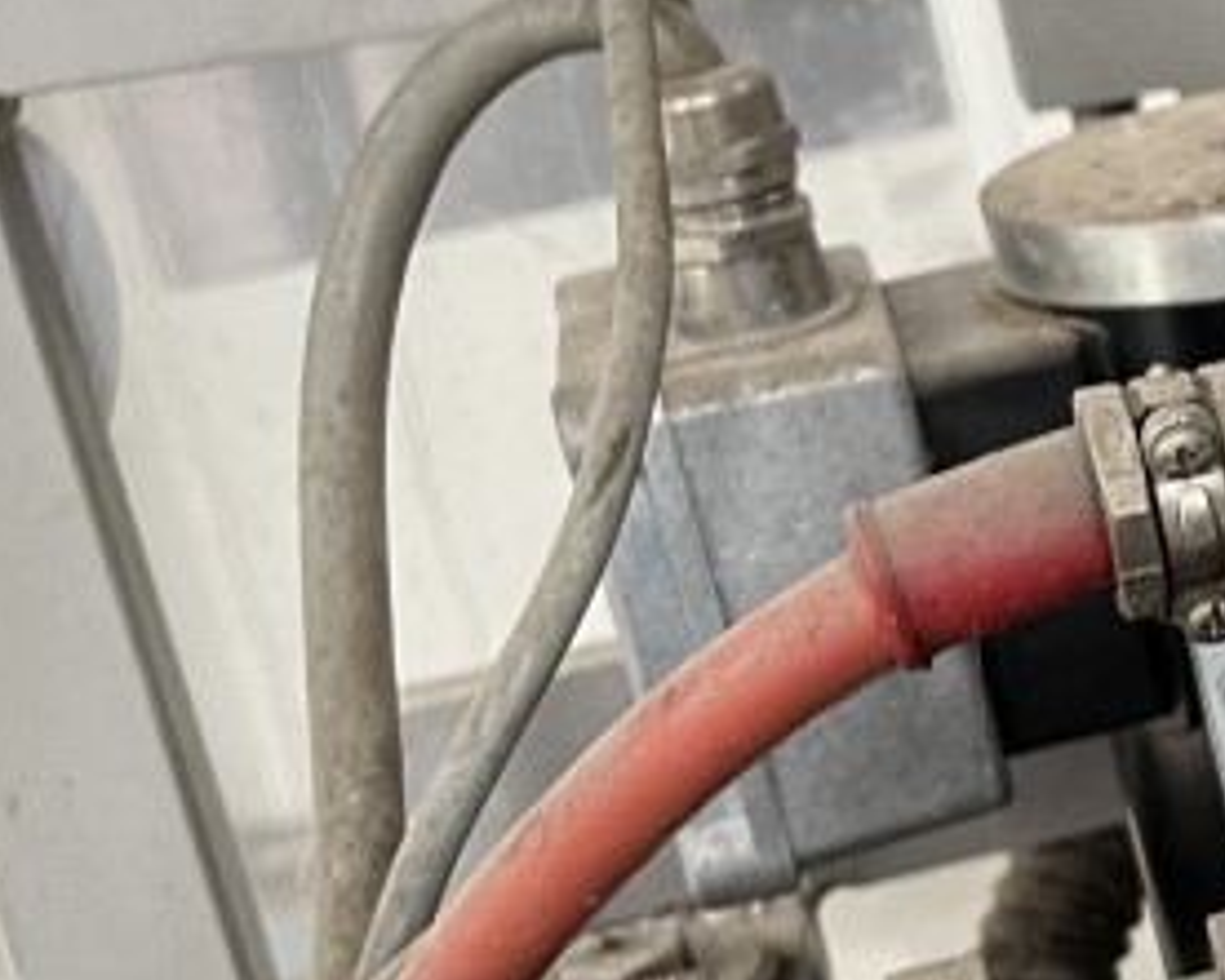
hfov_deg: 17.2
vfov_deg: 16.4
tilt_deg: -20.1
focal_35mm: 94
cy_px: 488
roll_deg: +6.9
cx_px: 2104
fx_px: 3409
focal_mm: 5.1
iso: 160
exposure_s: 1/50
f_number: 1.6
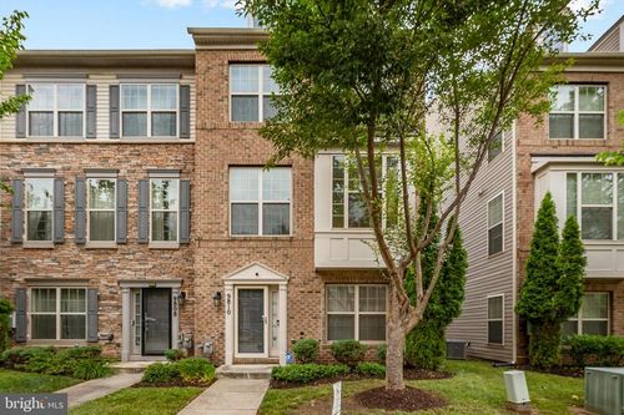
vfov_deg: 73.7
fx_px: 277
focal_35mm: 16
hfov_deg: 96.8
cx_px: 312
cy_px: 208
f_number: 7.1
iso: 100
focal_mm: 16
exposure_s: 1/200
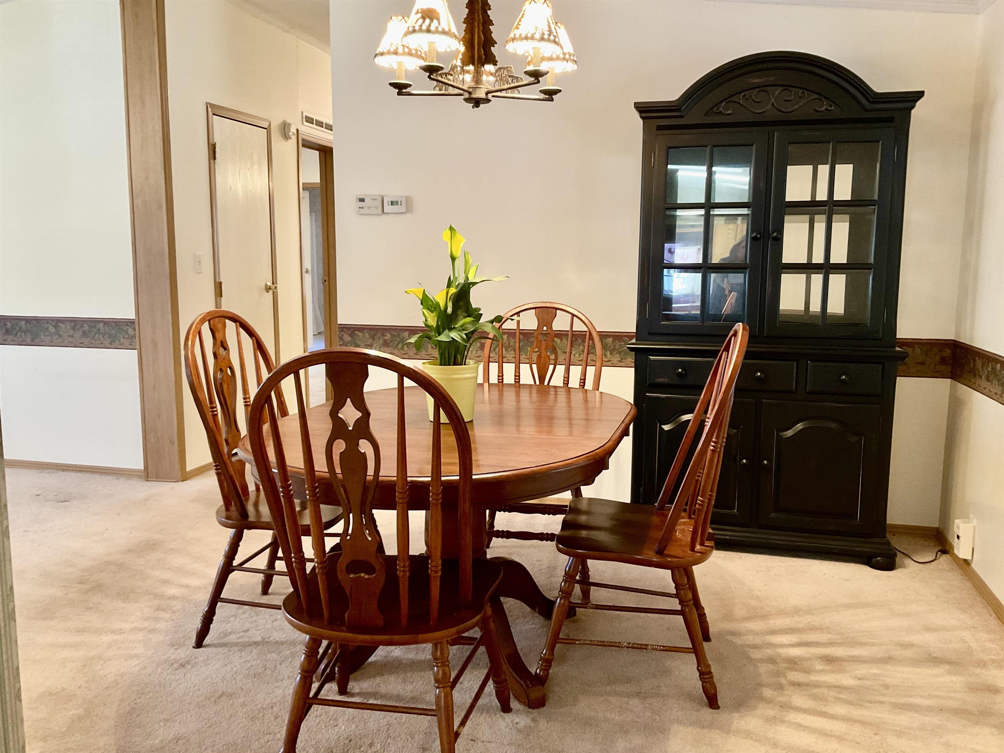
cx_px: 502
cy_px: 376
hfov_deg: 61.7
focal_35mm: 29
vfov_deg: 48.2
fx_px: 841
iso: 200
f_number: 1.8
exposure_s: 1/40
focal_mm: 3
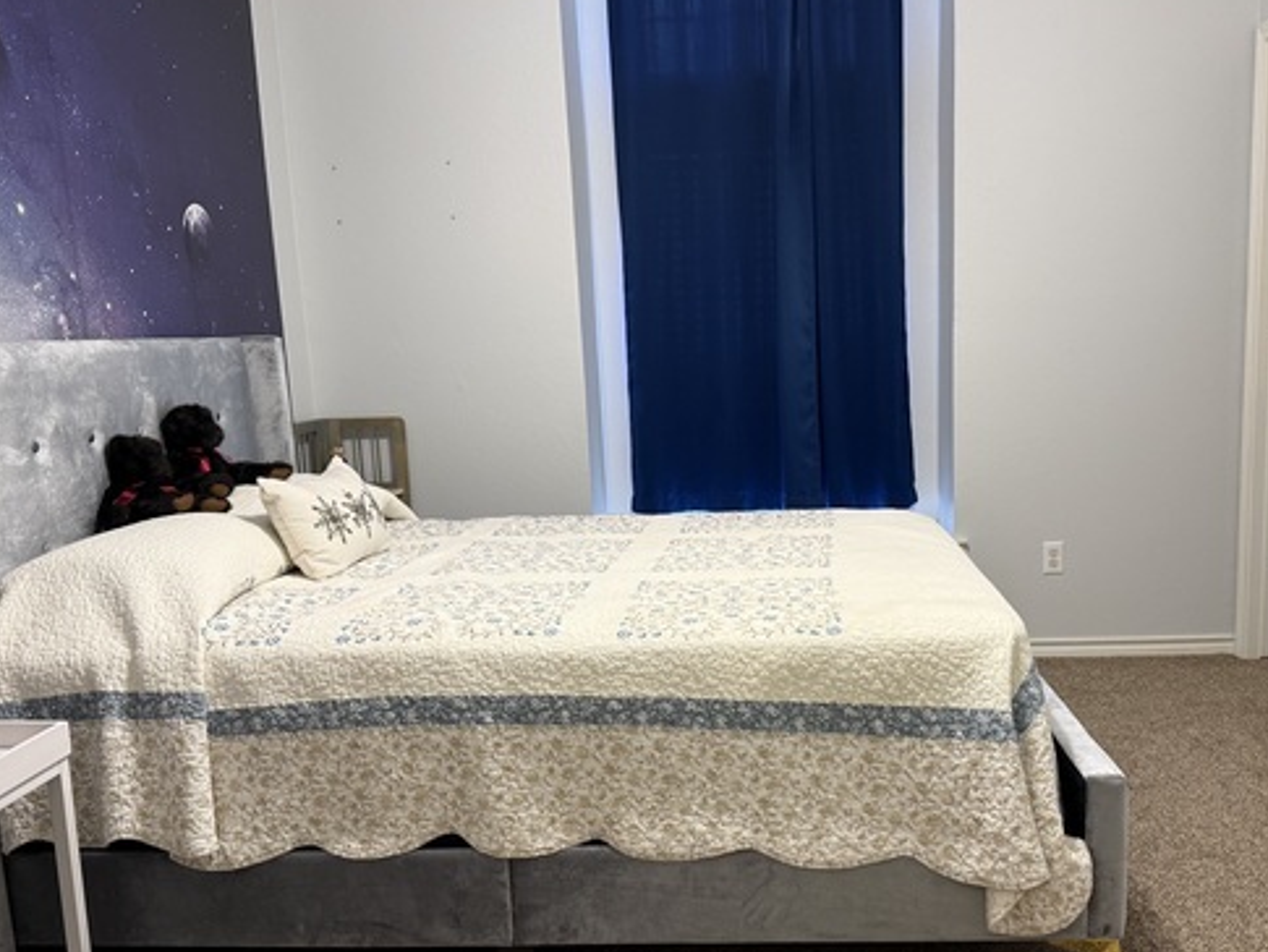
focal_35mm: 33
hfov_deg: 55.2
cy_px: 536
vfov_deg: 42.9
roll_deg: +2.3
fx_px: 1209
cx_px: 694
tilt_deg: -9.8
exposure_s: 1/60
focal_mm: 6.76
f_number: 1.78
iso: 200
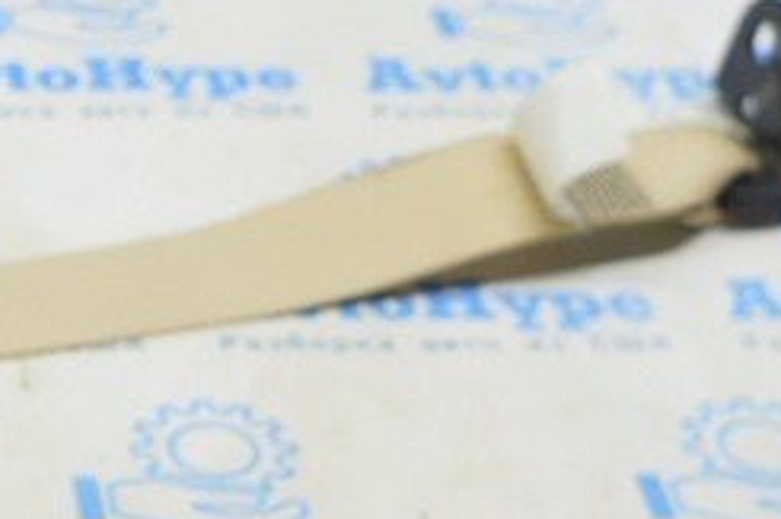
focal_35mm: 138
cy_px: 511
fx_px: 2992
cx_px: -179
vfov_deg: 9.9
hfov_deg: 14.4
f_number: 3.8
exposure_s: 1/40
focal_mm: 22
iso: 400
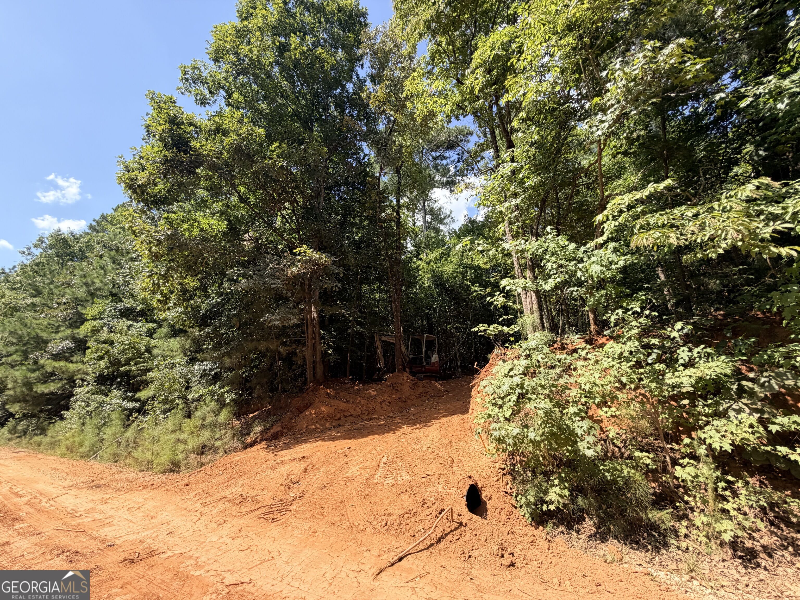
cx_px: 400
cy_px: 300
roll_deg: +1.4
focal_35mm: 14
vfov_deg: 85.7
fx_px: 324
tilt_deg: +10.5
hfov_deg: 102.1
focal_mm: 2.22
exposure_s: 1/651
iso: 40
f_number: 2.2
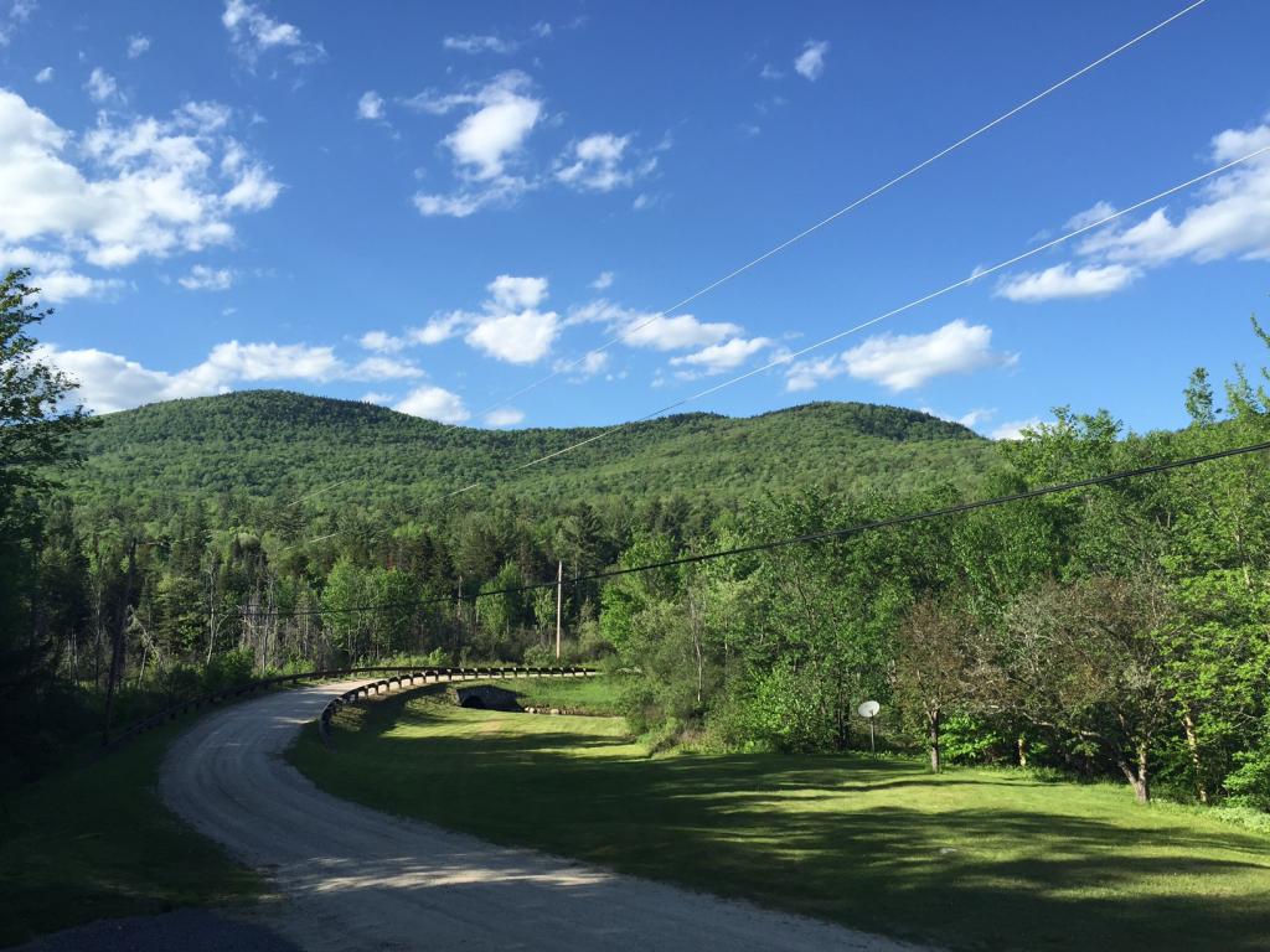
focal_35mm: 29
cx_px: 635
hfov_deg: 61.7
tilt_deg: +6.5
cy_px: 476
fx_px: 1064
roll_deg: +0.7
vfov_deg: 48.2
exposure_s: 1/1319
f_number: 2.2
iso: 32
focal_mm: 4.15
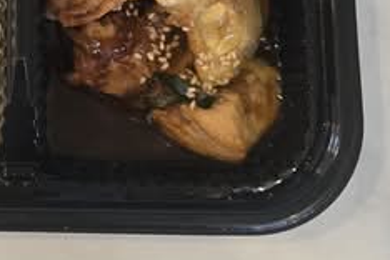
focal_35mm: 75
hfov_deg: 25.2
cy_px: -96
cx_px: -28
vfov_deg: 16.9
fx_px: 812
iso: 500
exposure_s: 1/100
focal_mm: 6.3
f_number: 1.7
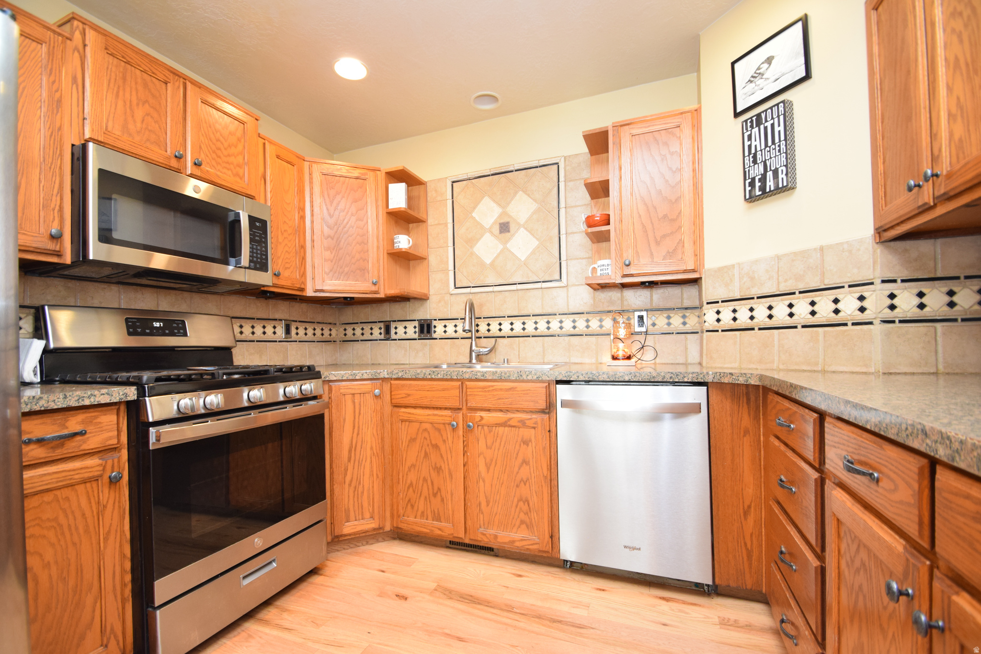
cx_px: 490
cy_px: 327
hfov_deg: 100.4
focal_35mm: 15
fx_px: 409
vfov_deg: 77.3
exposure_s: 1/80
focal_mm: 10
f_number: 4.5
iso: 800
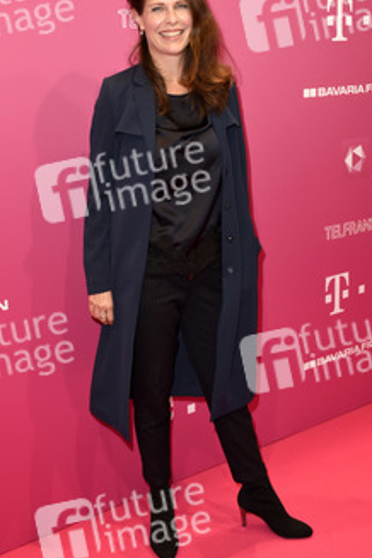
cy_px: 268
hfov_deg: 30.5
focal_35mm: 44
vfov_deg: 44.5
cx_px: 172
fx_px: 682
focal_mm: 24
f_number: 6.3
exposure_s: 1/160
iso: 500
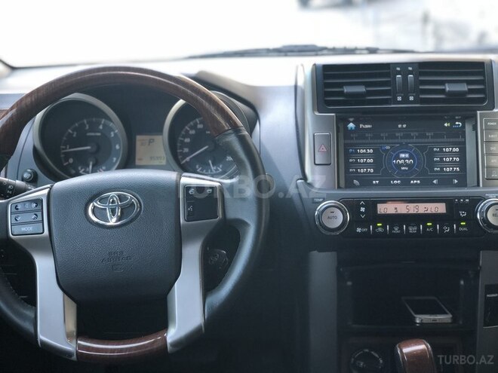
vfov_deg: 28.0
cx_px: 249
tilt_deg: -15.9
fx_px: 748
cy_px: 186
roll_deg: +2.2
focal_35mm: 52
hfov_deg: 36.8
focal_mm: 6
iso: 80
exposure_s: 1/60
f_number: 2.4
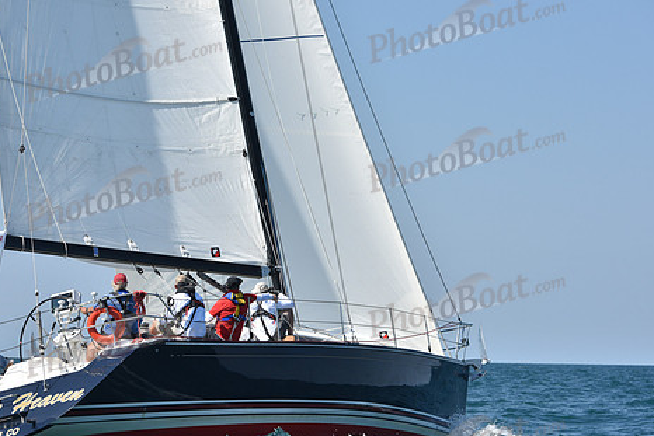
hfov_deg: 13.5
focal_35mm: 152
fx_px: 2762
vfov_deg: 9.0
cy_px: 249
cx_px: 296
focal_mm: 122
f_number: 6.3
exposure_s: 1/1600
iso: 250
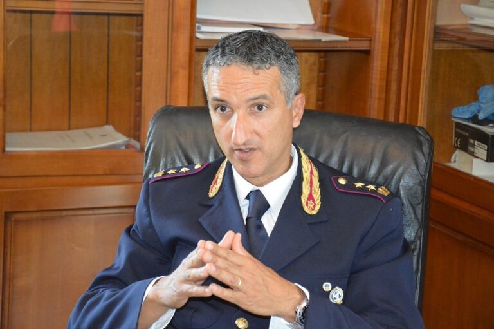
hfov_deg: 19.5
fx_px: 1440
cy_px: 164
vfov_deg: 13.0
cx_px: 247
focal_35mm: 105
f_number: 5.3
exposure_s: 1/60
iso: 3200
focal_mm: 70
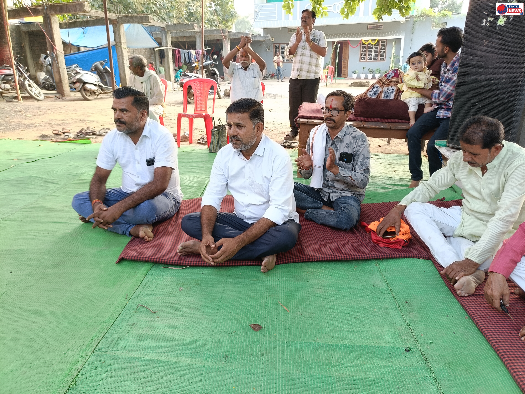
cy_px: 197
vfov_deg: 54.9
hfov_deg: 69.4
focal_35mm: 25
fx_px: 379
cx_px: 262
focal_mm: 4.7
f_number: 1.7
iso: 352
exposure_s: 1/50
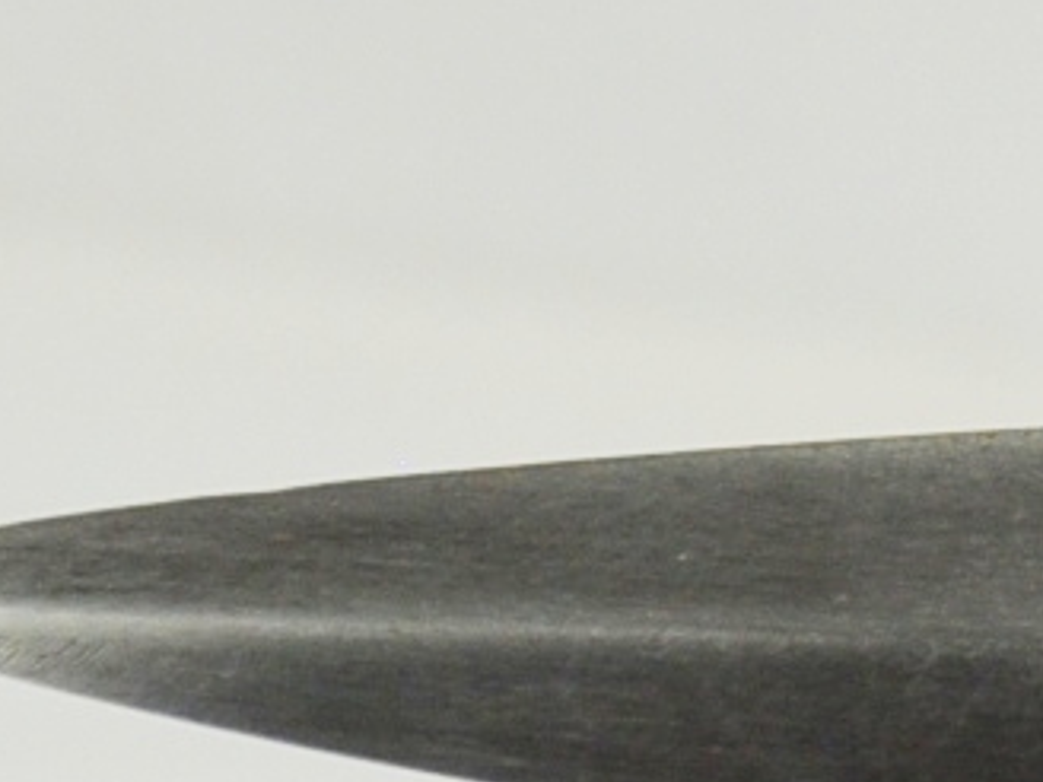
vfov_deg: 1.7
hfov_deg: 2.3
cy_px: 696
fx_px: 26063
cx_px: 3034
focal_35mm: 865
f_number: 5.6
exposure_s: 1/250
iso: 560
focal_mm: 80
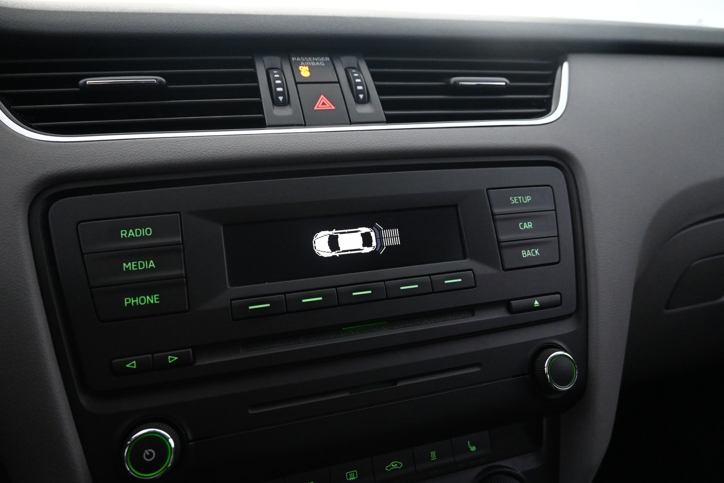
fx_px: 483
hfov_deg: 73.7
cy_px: 242
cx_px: 362
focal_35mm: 24
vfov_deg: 53.1
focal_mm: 16
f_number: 4
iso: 4000
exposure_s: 1/60
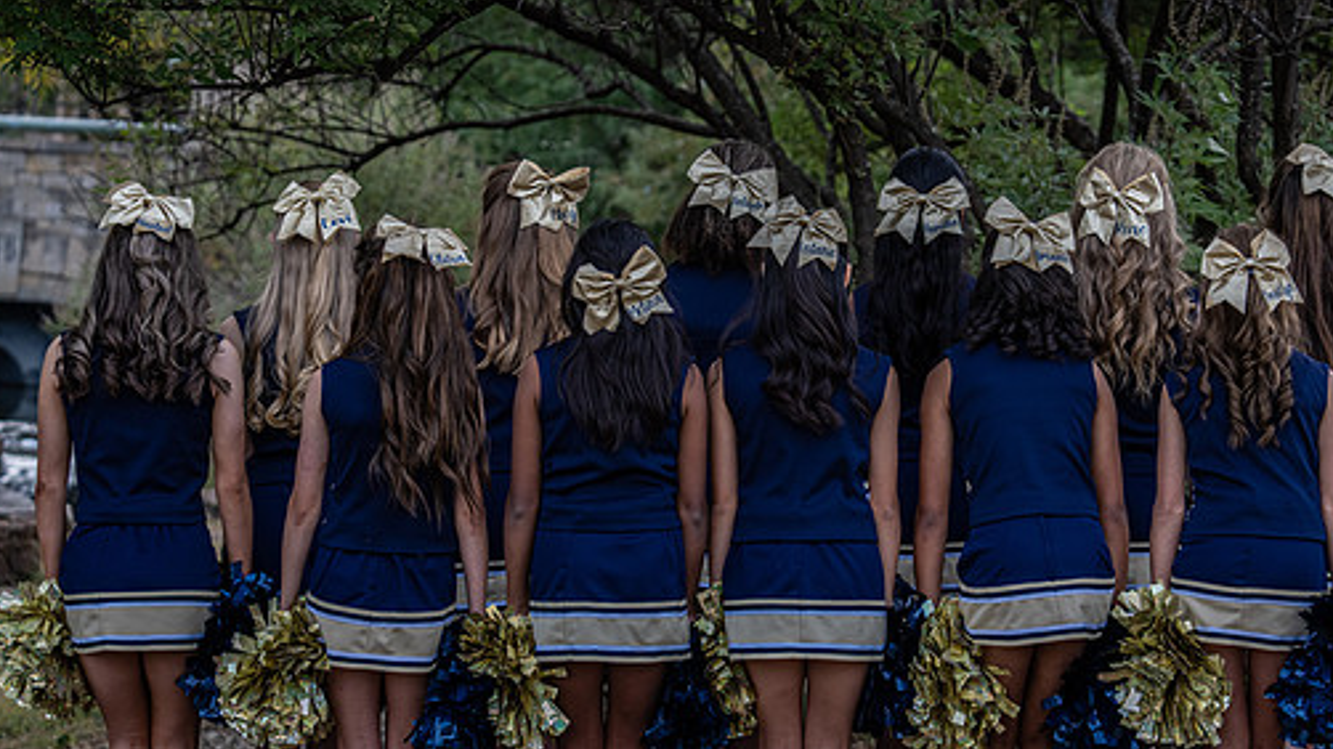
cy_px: 325
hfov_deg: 20.9
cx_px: 727
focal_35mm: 102
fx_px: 3604
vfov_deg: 11.9
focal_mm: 70
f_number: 4
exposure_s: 1/400
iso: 320
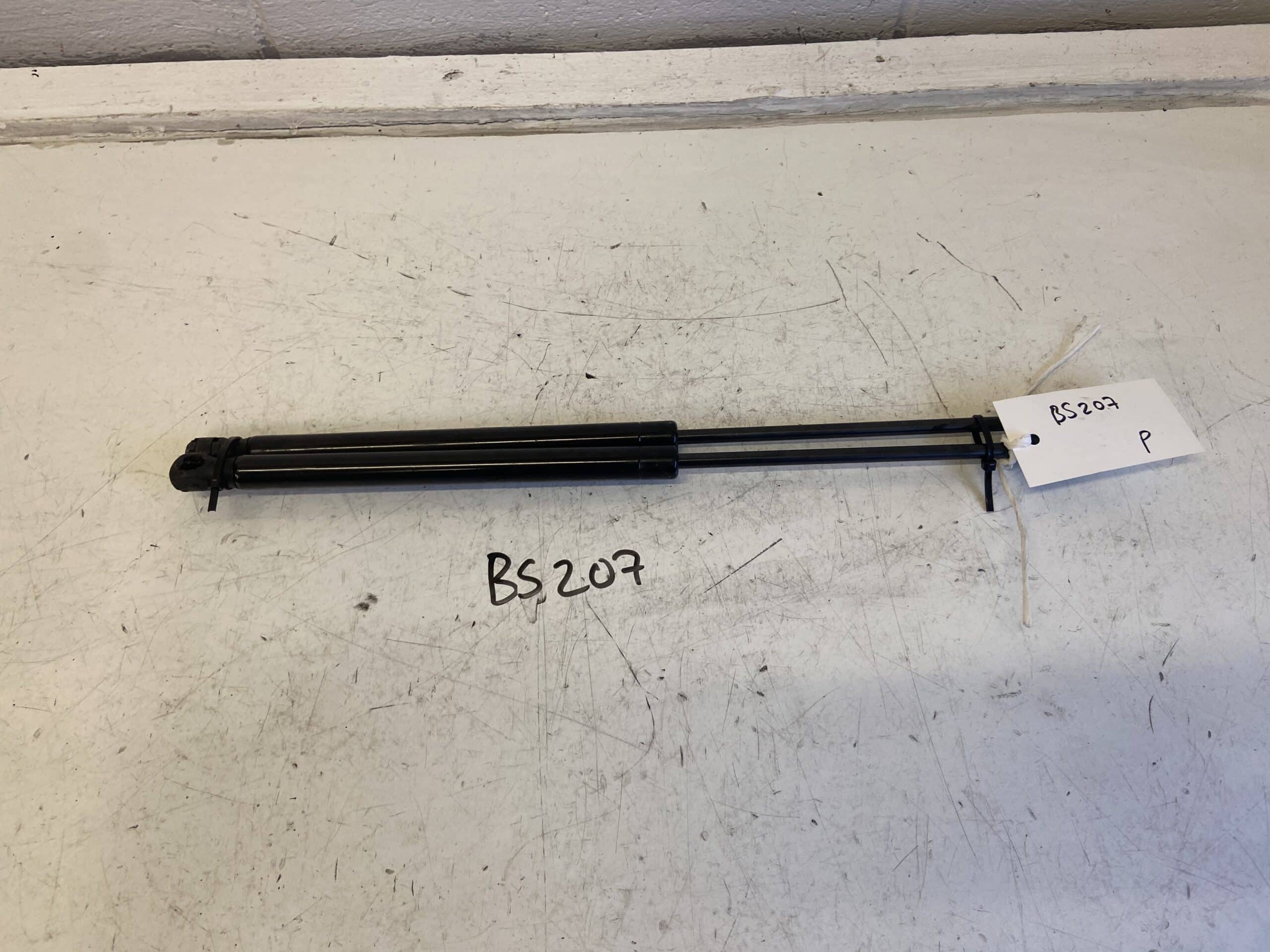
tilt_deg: -62.9
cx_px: 635
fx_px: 954
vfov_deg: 53.1
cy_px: 476
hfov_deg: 67.3
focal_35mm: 26
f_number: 1.8
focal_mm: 4.25
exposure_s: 1/100
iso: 100
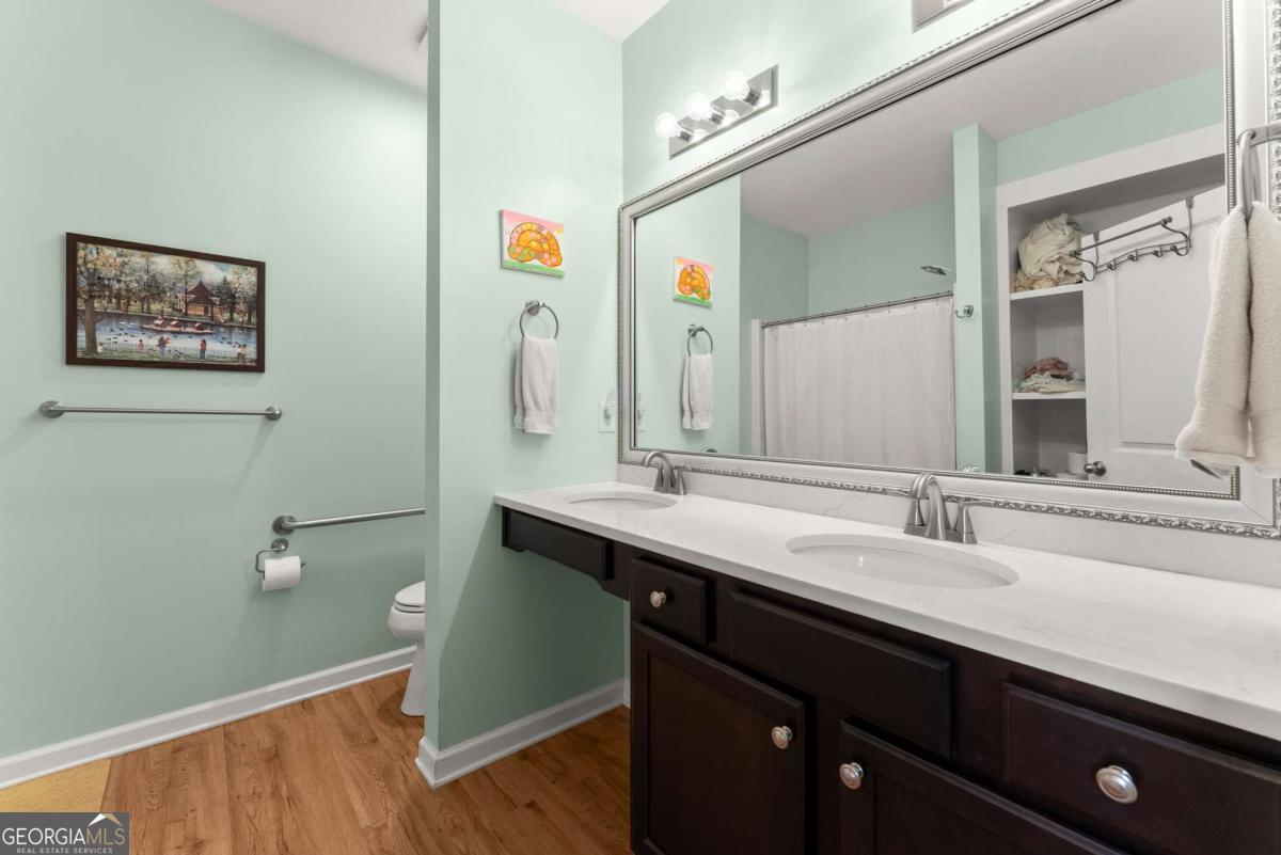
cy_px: 428
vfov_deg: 81.3
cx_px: 640
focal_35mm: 14
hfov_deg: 104.2
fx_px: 498
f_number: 9
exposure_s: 1/6
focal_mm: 14
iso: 800
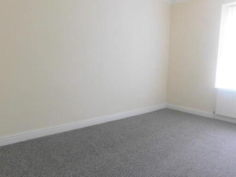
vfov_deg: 53.1
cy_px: 88
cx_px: 127
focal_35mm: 26
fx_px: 177
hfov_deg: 67.2
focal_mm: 4
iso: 280
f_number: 3
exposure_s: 1/30
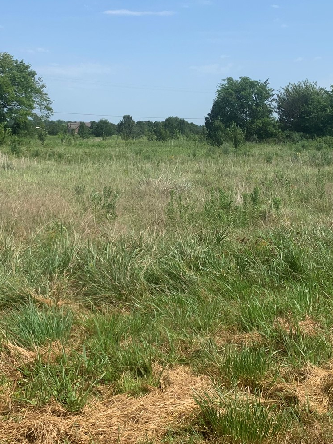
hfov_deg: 29.1
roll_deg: -0.6
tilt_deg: -5.4
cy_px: 182
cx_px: 197
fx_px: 641
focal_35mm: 50
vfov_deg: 38.1
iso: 25
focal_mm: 4.25
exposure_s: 1/2545
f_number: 1.8
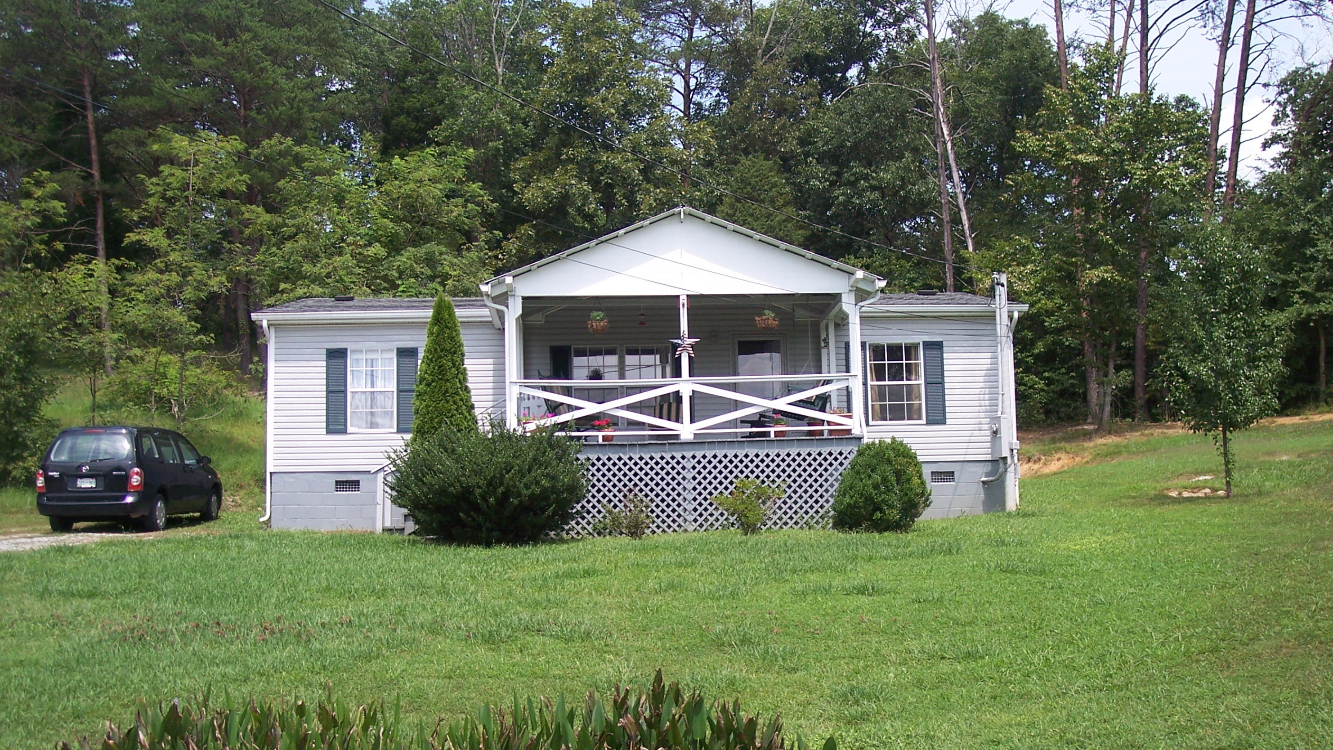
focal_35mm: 43
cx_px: 671
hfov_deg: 47.4
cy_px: 404
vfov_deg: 27.7
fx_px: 1520
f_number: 3.4
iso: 100
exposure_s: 1/500
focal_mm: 8
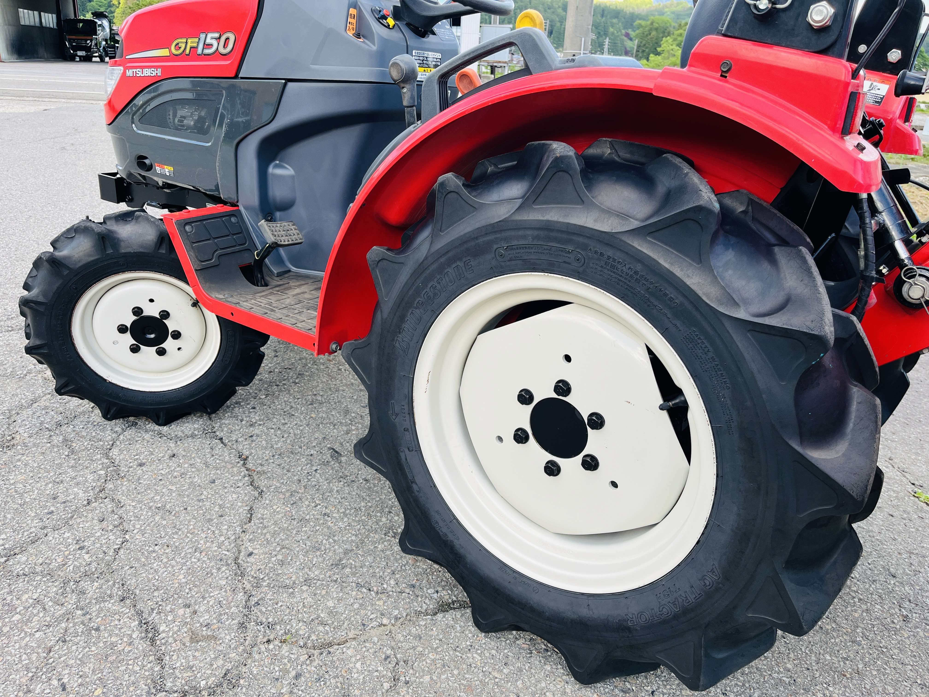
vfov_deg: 53.1
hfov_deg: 67.3
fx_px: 698
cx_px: 464
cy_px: 348
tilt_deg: -22.2
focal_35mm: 26
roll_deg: -2.3
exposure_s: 1/337
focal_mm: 5.1
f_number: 1.6
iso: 50
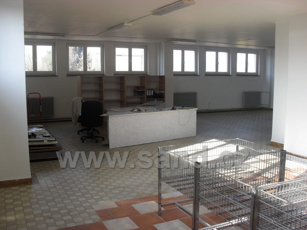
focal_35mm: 35
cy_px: 115
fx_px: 310
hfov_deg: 52.6
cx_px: 154
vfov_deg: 40.7
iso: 100
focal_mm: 6.3
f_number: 3.2
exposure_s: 1/125
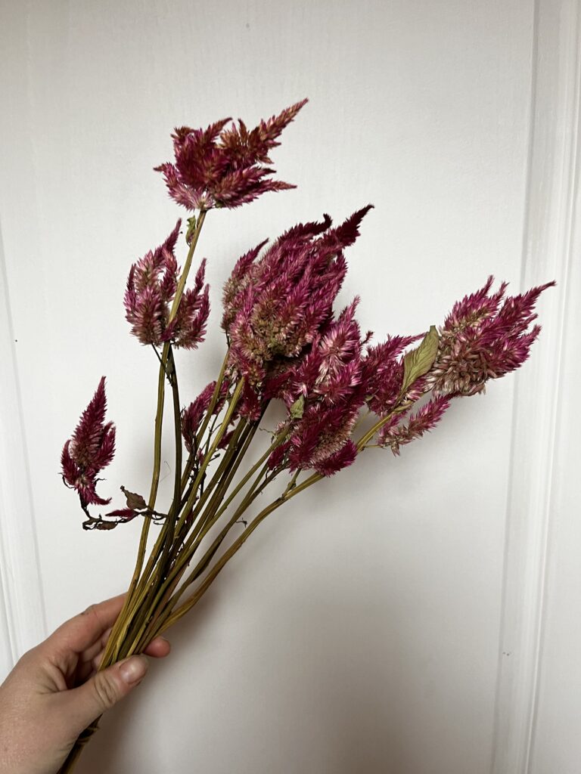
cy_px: 387
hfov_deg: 53.1
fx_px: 582
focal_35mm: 26
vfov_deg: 67.3
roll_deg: +0.6
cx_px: 290
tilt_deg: -11.6
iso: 100
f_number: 1.6
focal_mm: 5.1
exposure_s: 1/50
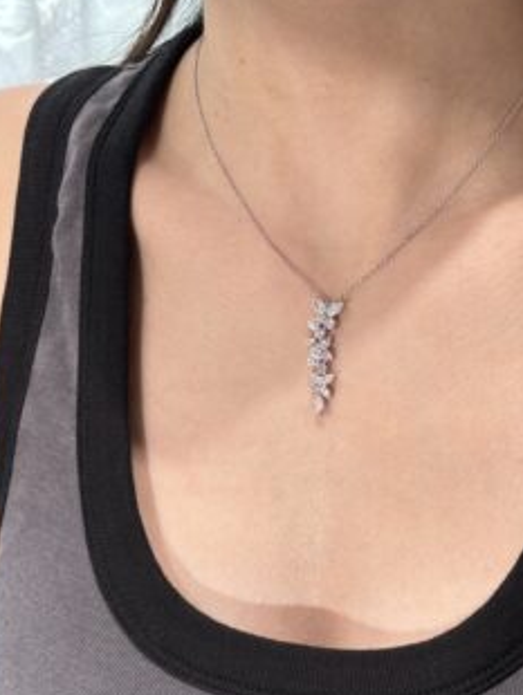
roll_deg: +0.3
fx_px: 1348
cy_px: 348
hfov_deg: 21.9
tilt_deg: -17.4
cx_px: 321
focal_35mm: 67
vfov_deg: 28.9
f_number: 1.6
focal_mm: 5.96
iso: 32
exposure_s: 1/159
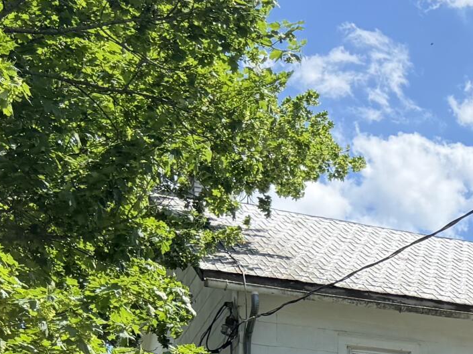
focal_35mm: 102
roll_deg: +3.1
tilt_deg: +8.5
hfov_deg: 16.5
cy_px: 538
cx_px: 813
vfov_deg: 13.6
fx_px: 1393
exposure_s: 1/2611
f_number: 1.78
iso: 100
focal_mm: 6.76
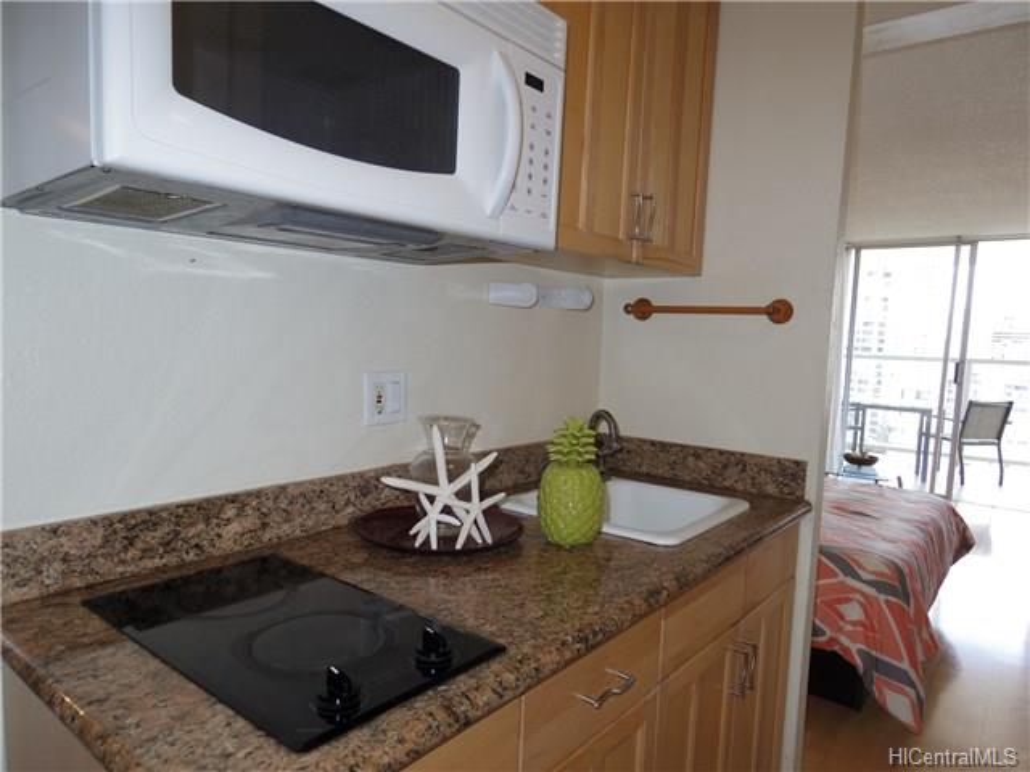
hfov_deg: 73.9
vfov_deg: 58.9
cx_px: 515
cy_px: 386
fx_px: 684
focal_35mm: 23
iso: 100
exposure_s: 1/60
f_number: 2.8
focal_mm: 5
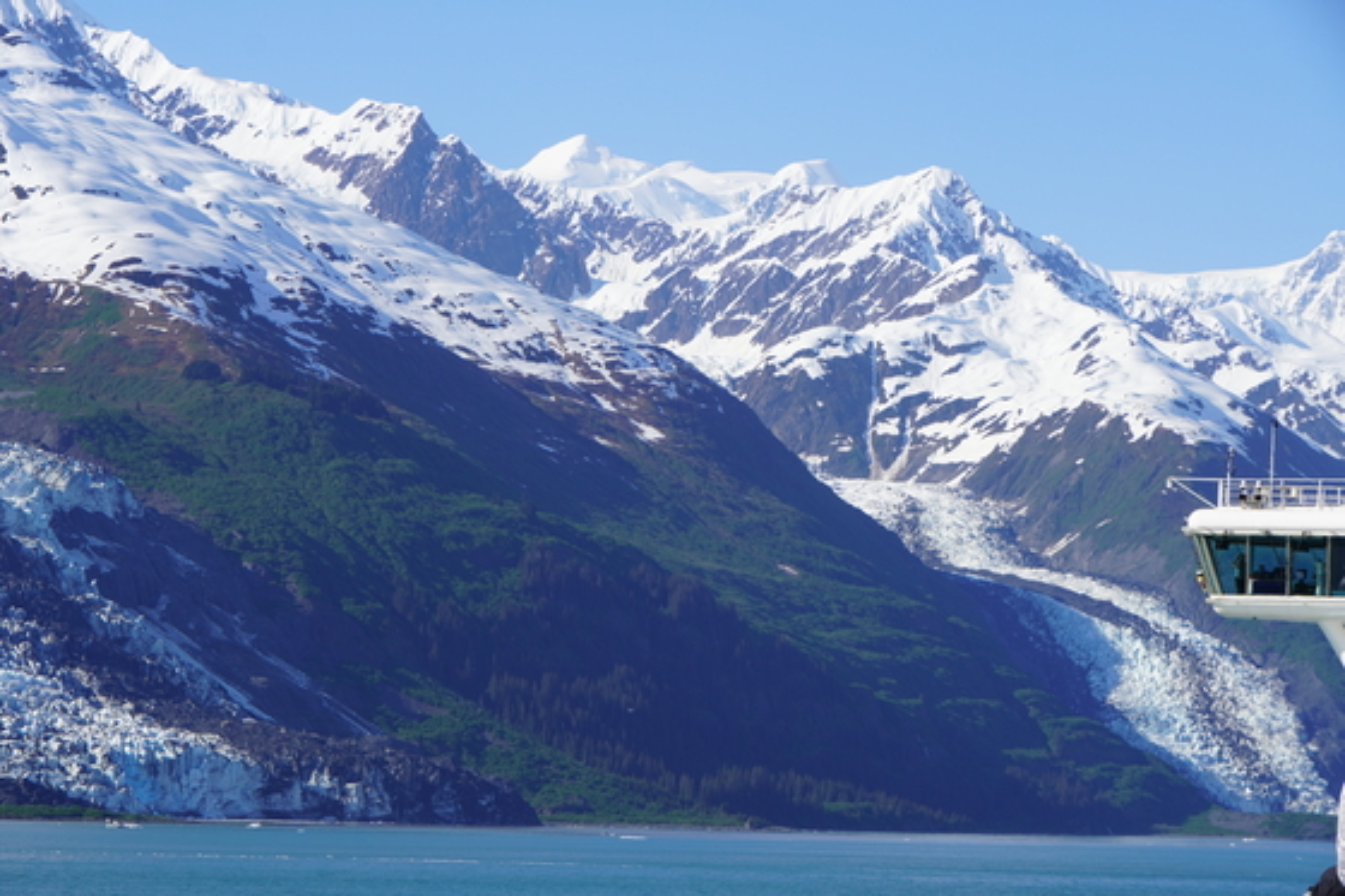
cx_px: 672
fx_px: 4370
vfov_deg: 11.7
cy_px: 448
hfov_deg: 17.5
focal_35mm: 117
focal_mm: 78
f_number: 9.5
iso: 100
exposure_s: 1/250
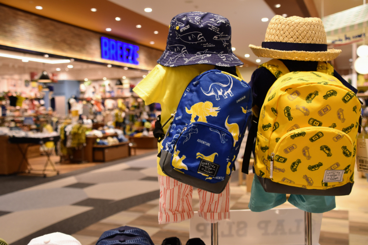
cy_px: 122
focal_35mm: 39
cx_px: 184
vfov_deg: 34.2
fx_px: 399
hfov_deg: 49.6
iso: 400
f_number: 5
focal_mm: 26
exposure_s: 1/100
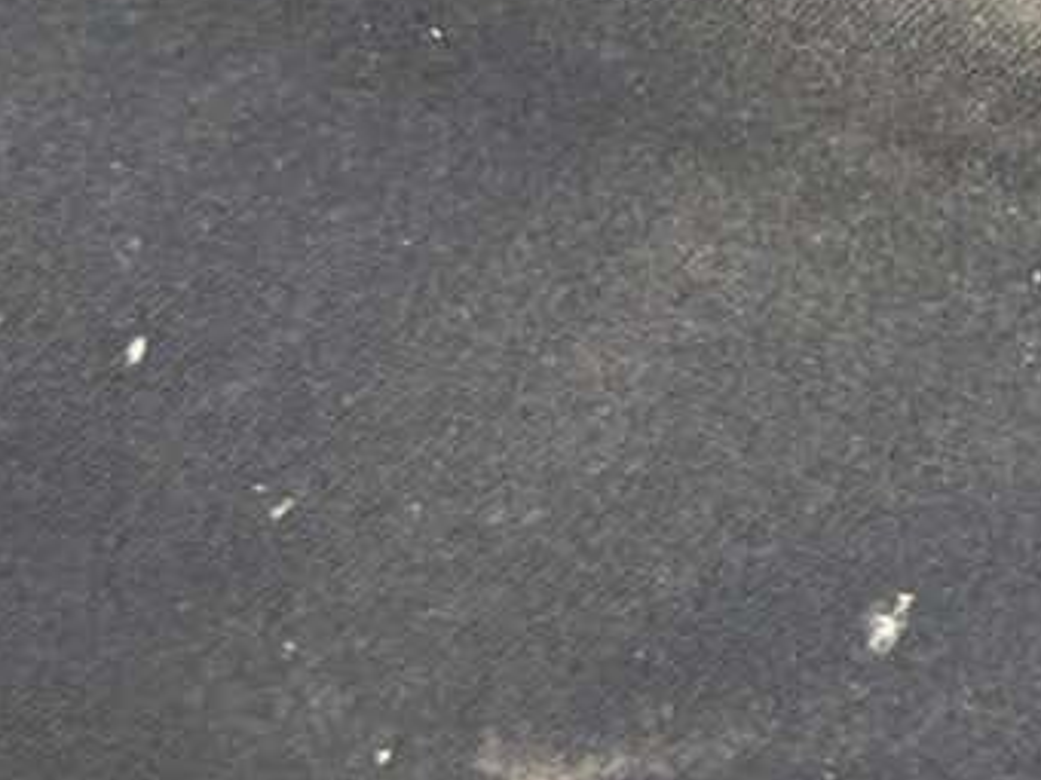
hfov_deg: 8.8
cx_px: 2780
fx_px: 5894
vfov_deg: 7.1
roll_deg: +6.4
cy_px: -1224
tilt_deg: -37.9
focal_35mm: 196
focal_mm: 5.7
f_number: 1.5
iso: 50
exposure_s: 1/452
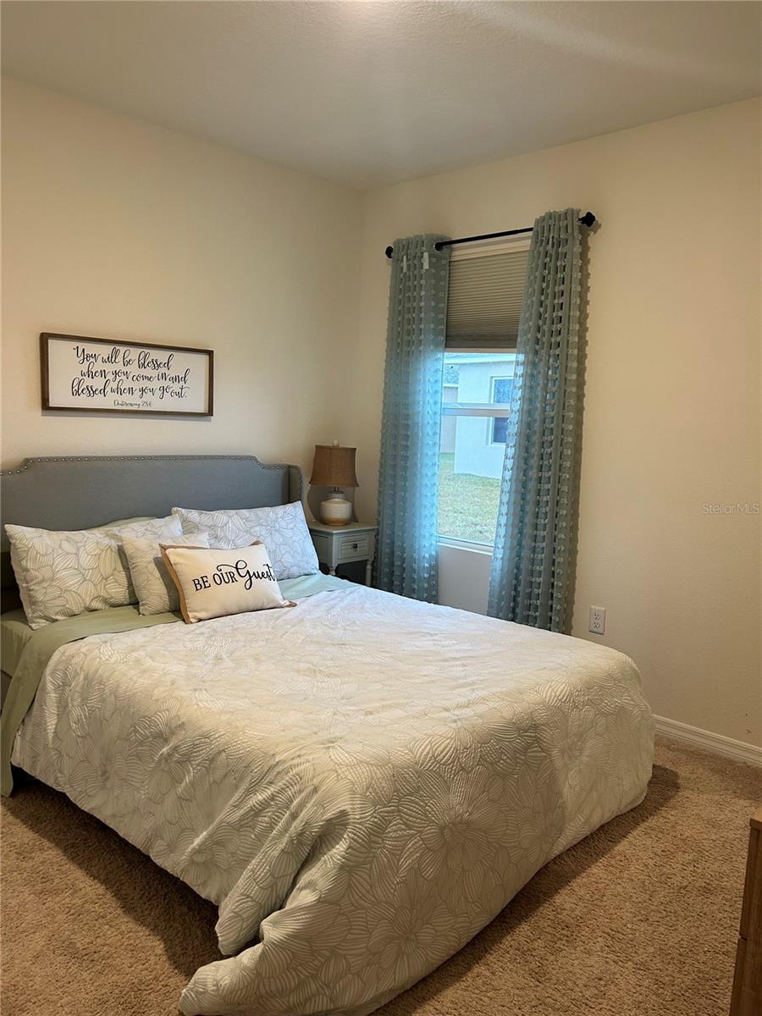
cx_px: 381
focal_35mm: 26
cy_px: 508
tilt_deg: -12.3
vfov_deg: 67.3
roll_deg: -0.7
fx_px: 763
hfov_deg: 53.1
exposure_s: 1/60
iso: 125
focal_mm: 5.7
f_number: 1.5
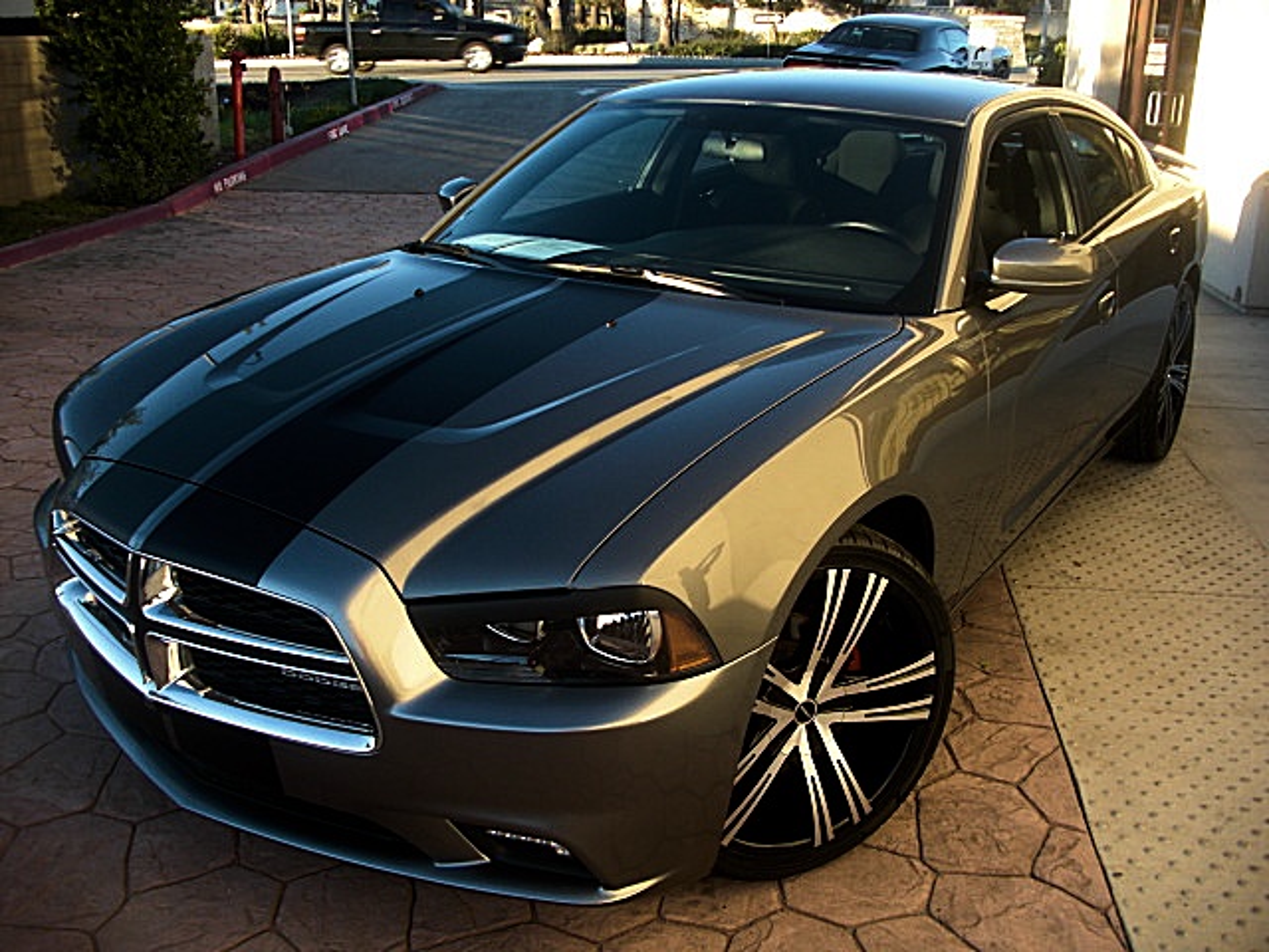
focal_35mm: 36
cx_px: 634
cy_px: 476
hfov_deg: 51.4
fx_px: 1320
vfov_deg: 39.7
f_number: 2.8
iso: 50
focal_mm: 6.3
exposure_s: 1/100
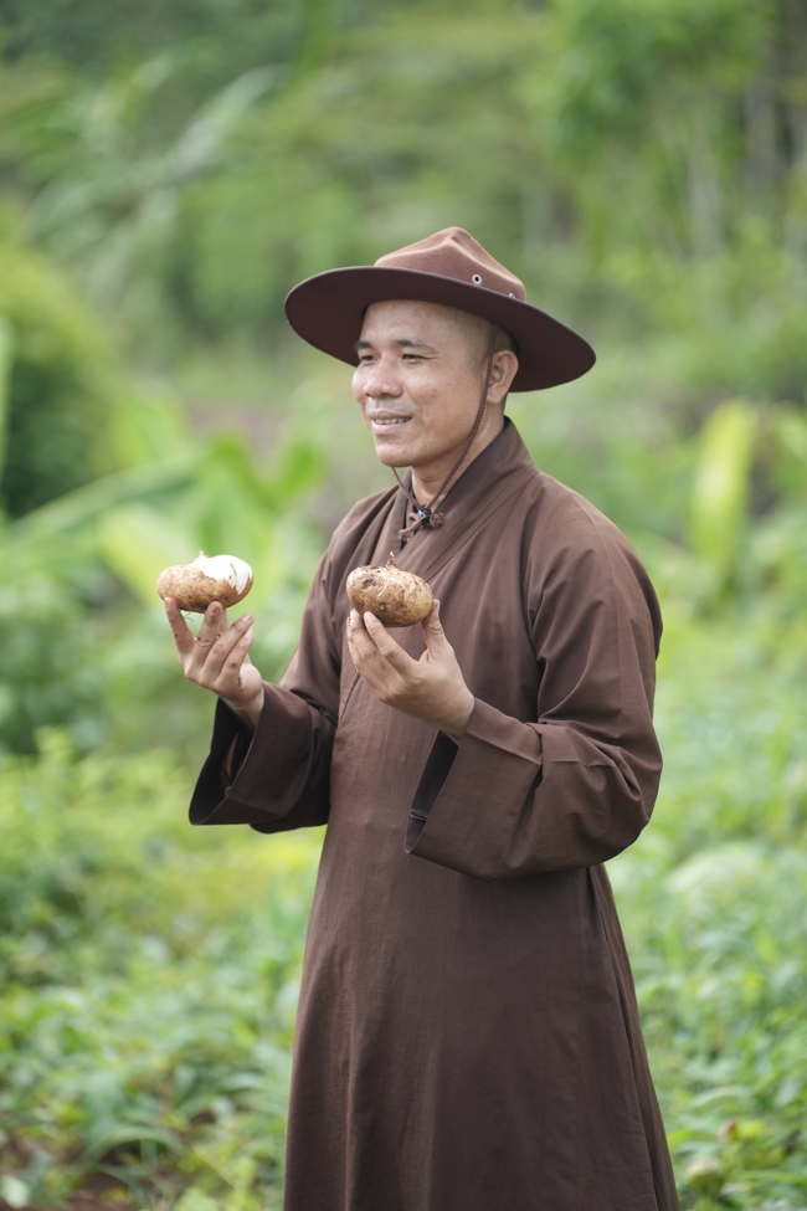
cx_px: 404
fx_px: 5043
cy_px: 606
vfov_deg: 13.7
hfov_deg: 9.1
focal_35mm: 150
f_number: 3.2
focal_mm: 150
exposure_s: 1/1000
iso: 400
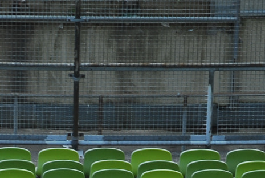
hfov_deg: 4.5
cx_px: 119
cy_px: 346
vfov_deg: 3.0
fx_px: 3407
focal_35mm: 462
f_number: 10
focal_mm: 70
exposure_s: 1/10
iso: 100
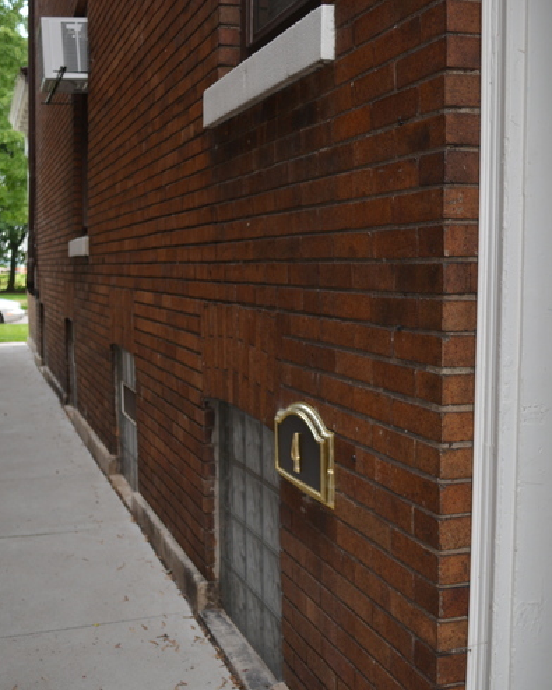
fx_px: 960
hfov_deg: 32.0
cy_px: 346
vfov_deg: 39.5
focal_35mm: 47
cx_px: 313
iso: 160
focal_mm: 22
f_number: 3.8
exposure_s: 1/200
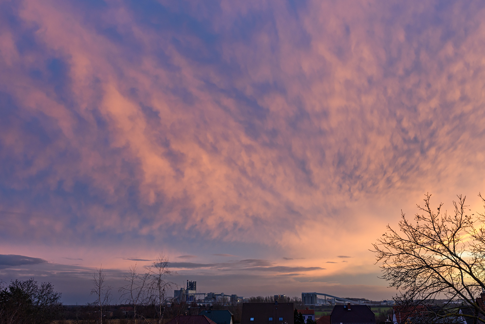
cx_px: 242
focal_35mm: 33
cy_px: 162
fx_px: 445
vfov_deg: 40.0
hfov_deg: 57.2
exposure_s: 1/60
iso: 200
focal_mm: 22
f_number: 6.3
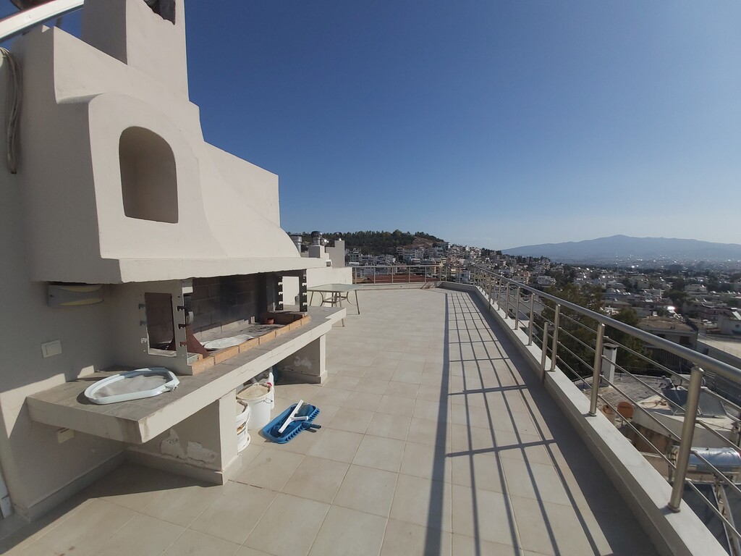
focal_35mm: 12
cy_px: 278
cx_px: 370
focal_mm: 1.42
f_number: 2.2
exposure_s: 1/4135
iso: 40
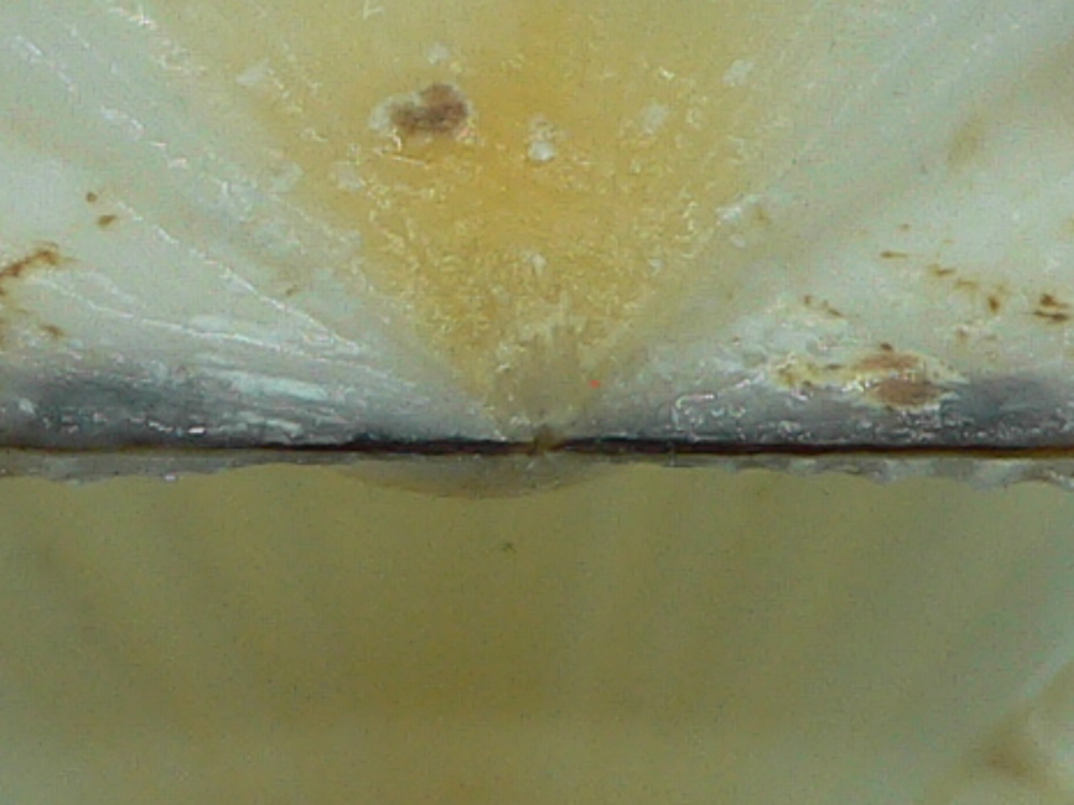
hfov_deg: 13.0
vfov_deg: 9.7
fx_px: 4716
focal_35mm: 152
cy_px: 39
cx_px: 333
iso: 80
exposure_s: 1/60
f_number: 2.8
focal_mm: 4.6
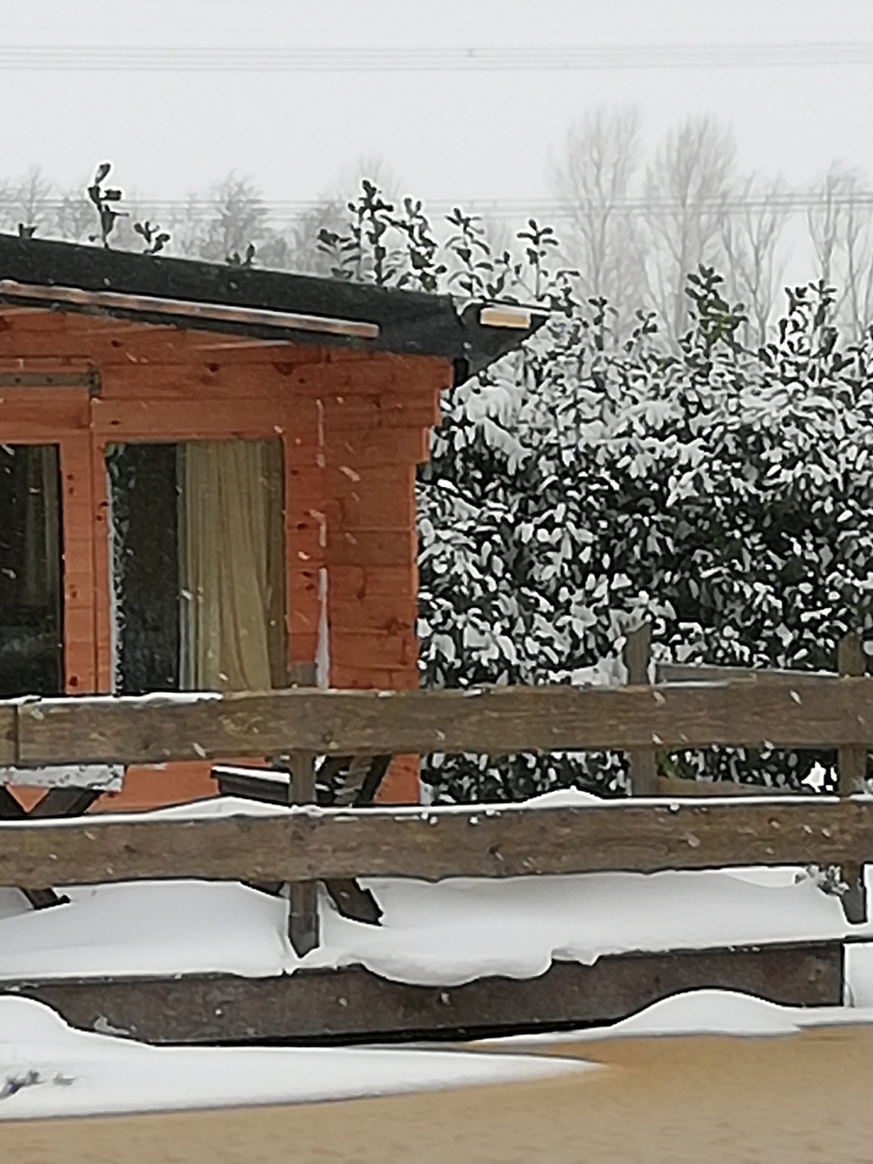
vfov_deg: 10.1
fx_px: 6590
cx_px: 228
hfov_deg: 7.6
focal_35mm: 196
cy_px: 665
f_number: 2.2
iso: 50
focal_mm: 3.81
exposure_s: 1/412
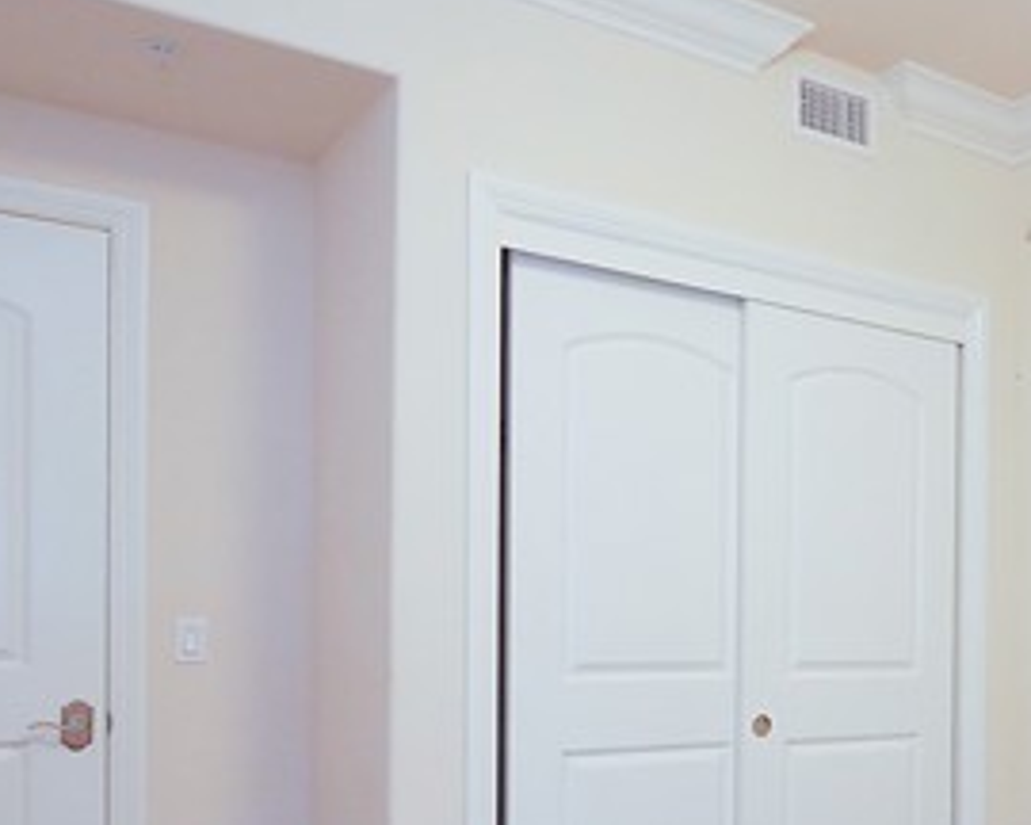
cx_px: 894
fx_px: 1129
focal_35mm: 37
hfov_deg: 45.3
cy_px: 695
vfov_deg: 38.2
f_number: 9
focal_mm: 8
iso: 1600
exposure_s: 1/10
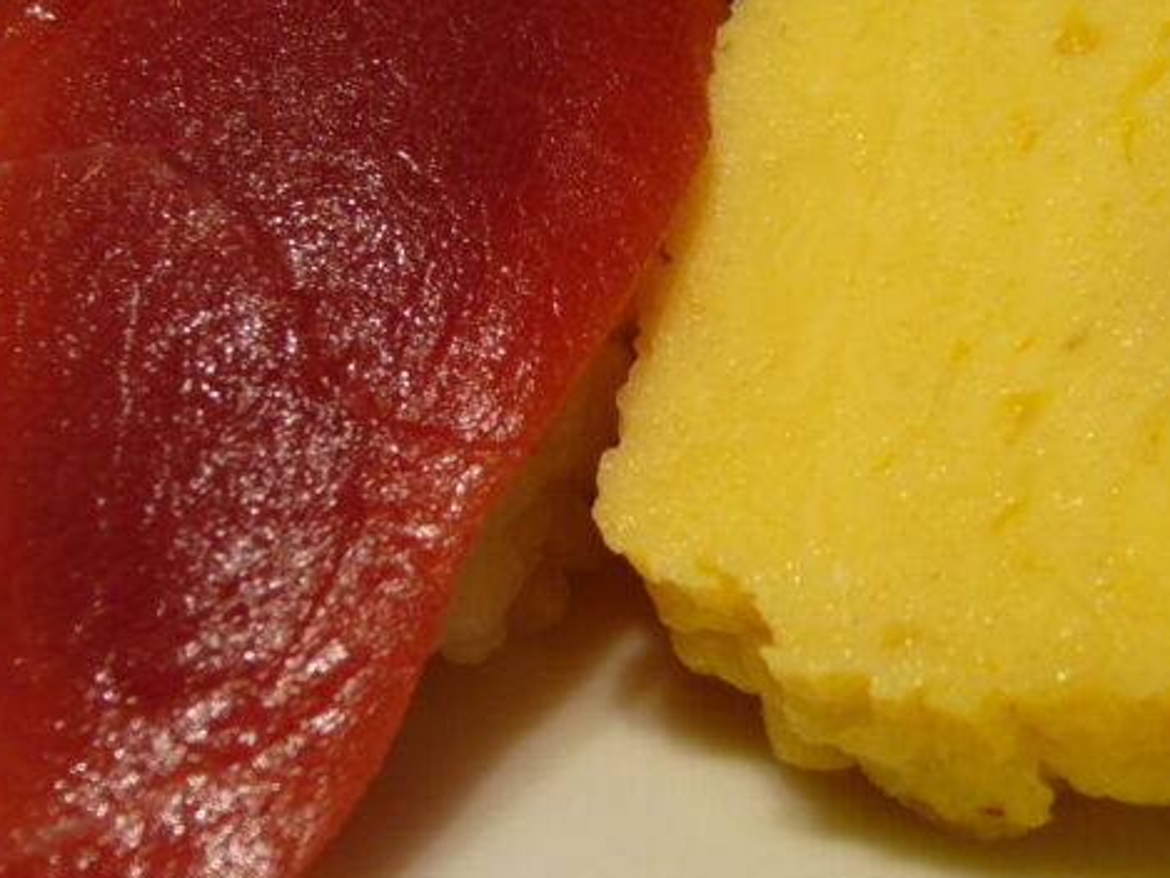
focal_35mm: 120
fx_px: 4057
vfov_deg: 12.3
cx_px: 766
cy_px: 177
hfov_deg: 16.4
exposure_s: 1/40
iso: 100
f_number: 3.5
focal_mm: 9.1
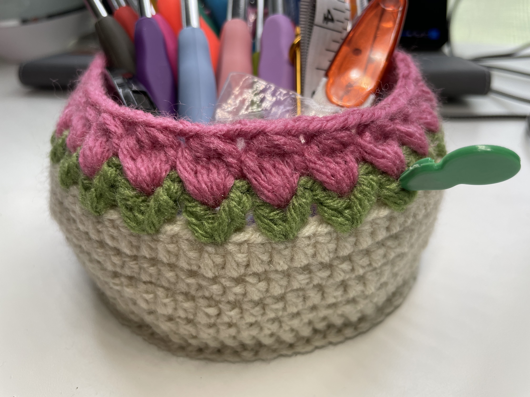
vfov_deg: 53.1
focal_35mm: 26
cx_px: 265
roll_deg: +0.7
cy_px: 198
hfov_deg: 67.3
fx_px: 398
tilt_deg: -32.8
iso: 32
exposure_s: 1/145
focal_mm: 4.2
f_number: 1.6
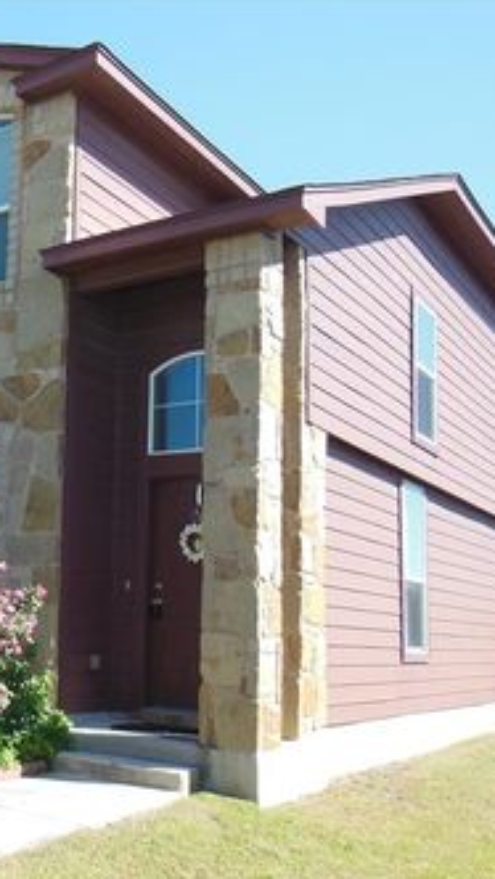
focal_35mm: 41
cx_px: -95
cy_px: 491
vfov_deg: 49.3
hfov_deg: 26.0
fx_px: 956
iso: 125
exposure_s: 1/400
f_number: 3.5
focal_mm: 4.5
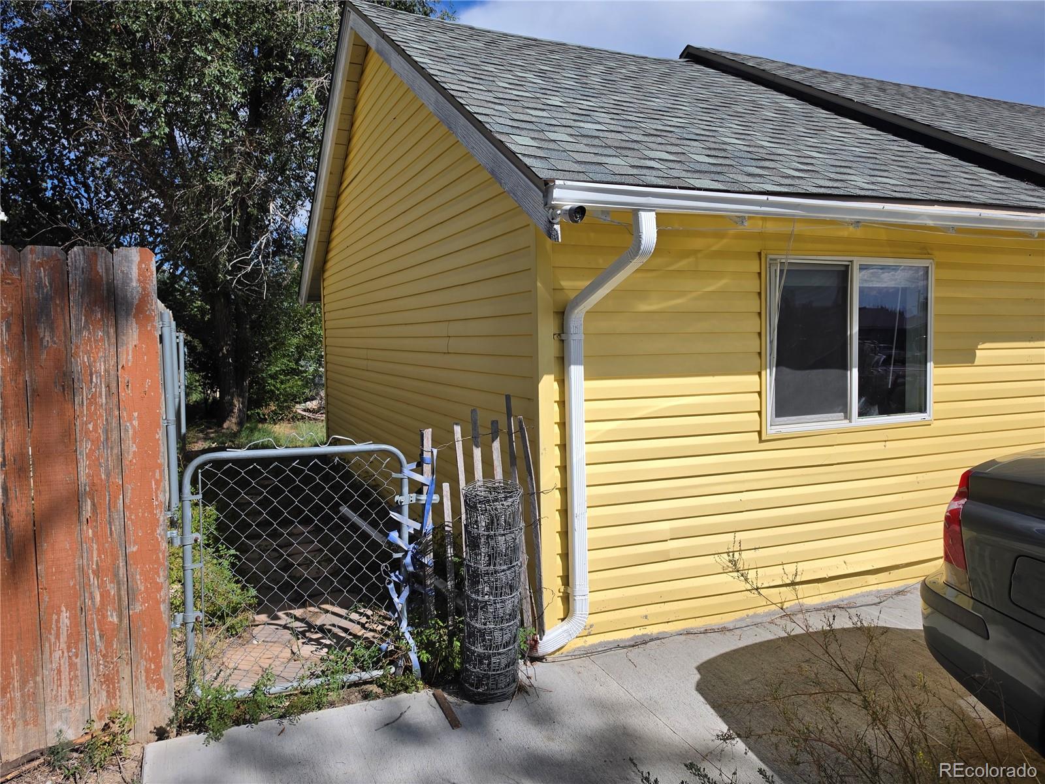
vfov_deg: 58.9
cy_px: 392
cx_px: 522
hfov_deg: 73.9
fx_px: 694
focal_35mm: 23
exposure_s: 1/7939
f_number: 1.4
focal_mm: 6.5
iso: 40
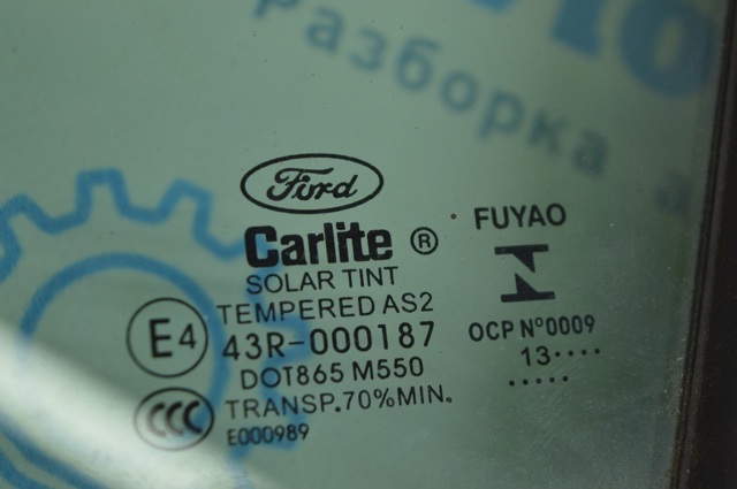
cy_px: 244
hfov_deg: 24.6
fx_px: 1687
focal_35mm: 82
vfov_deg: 16.5
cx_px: 368
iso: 400
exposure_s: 1/60
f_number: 5.6
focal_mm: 55
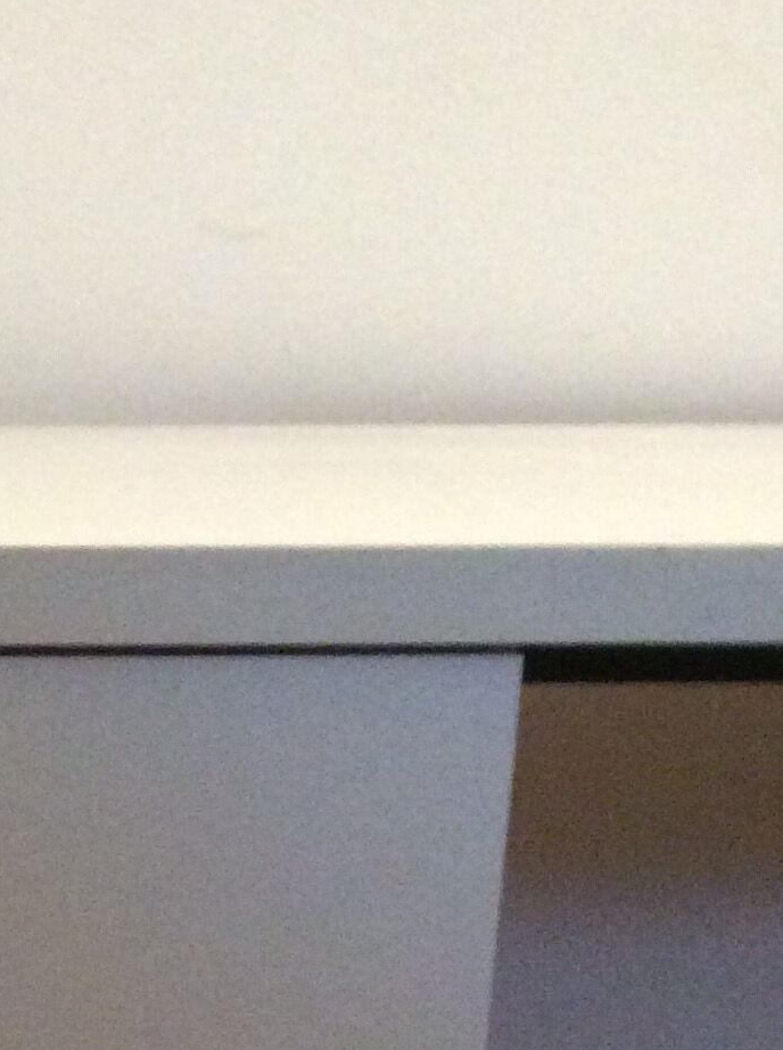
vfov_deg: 20.1
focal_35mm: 90
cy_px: 1345
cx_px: -66
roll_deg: +0.1
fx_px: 2723
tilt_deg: -22.1
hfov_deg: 15.9
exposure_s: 1/17
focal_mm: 3.3
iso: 320
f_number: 2.4
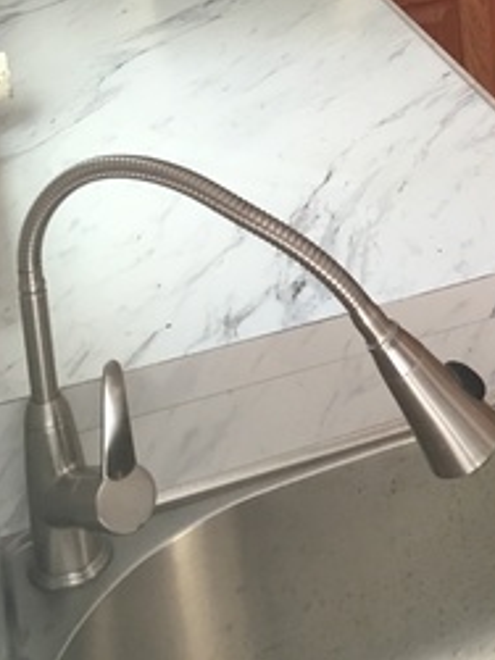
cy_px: -101
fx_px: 1469
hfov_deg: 18.1
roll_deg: +2.6
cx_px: 603
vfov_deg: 23.5
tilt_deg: -14.0
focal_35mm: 77
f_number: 2.2
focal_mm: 4.15
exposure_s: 1/30
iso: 100
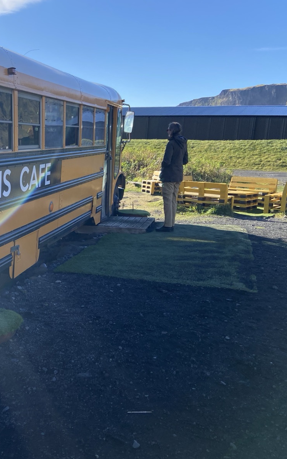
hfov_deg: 32.8
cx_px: 32
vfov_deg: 52.7
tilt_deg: -11.3
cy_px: 230
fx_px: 463
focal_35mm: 37
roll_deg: +1.5
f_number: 1.8
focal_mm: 4.25
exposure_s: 1/1287
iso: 32
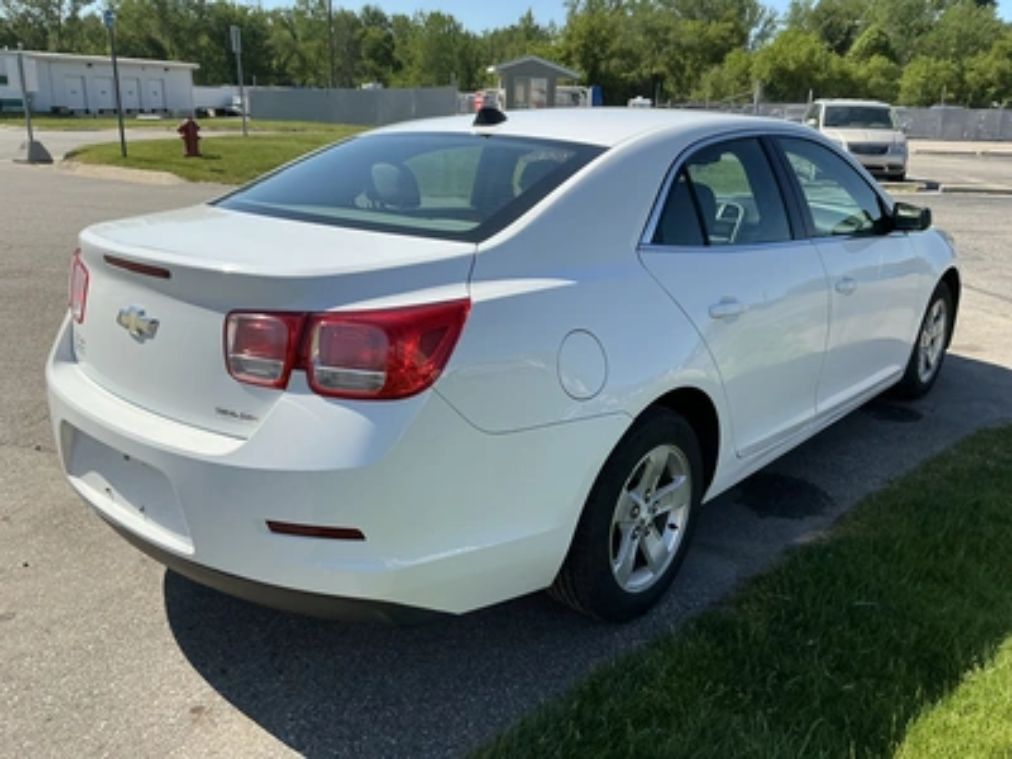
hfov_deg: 63.4
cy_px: 380
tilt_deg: -17.5
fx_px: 819
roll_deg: -0.7
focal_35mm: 28
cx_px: 506
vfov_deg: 49.7
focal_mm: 3
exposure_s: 1/1451
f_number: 1.8
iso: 25
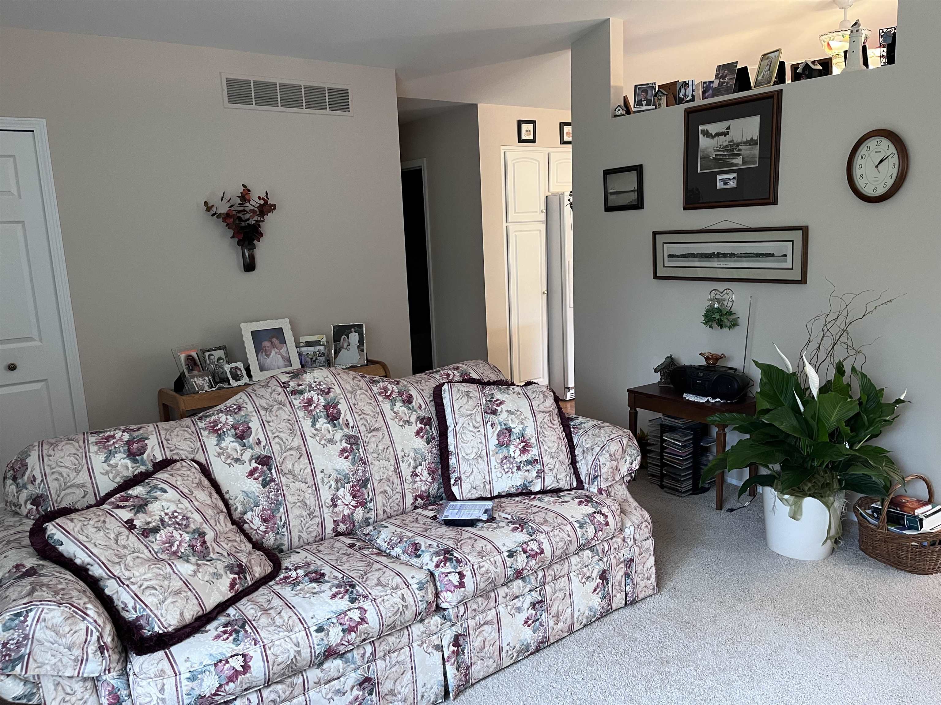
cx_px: 470
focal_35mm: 26
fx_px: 707
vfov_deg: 53.1
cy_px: 352
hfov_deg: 67.3
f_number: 1.6
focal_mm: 5.1
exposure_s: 1/60
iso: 250
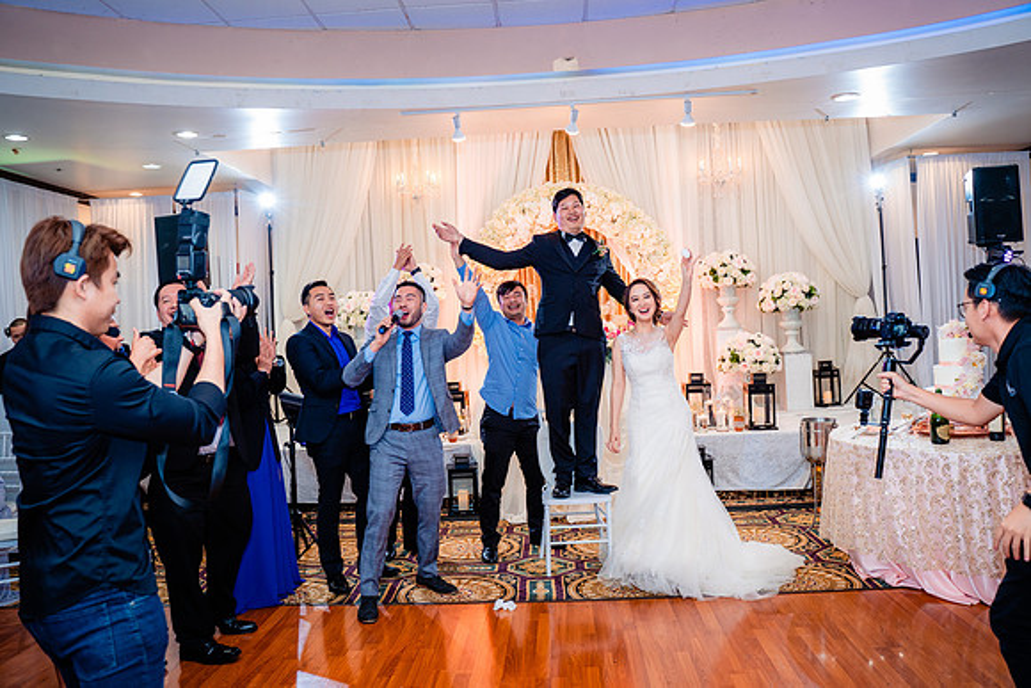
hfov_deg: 65.5
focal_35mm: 28
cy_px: 344
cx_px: 516
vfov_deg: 46.4
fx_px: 802
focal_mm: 28
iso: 1000
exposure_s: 1/160
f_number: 3.5
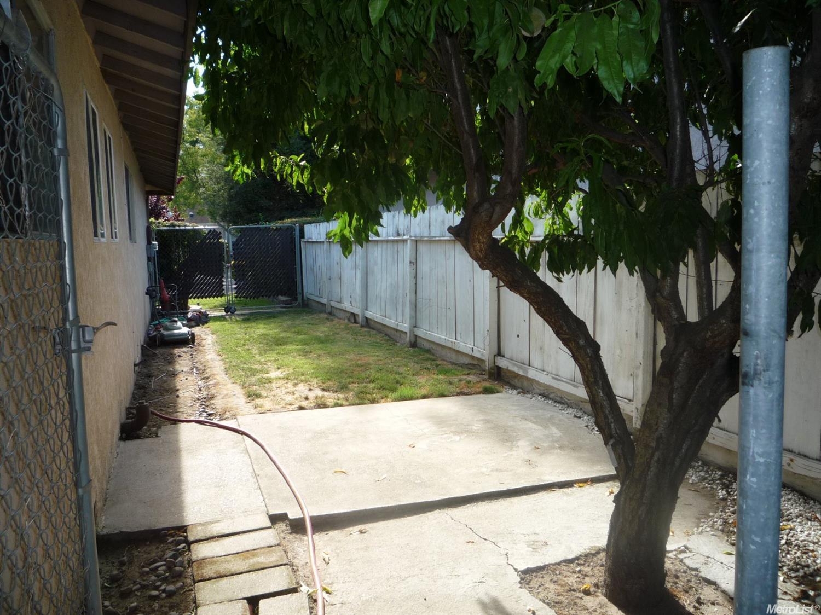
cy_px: 308
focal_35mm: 30
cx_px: 410
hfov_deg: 60.0
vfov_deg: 46.8
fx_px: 711
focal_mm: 5.2
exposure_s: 1/125
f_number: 4
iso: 100
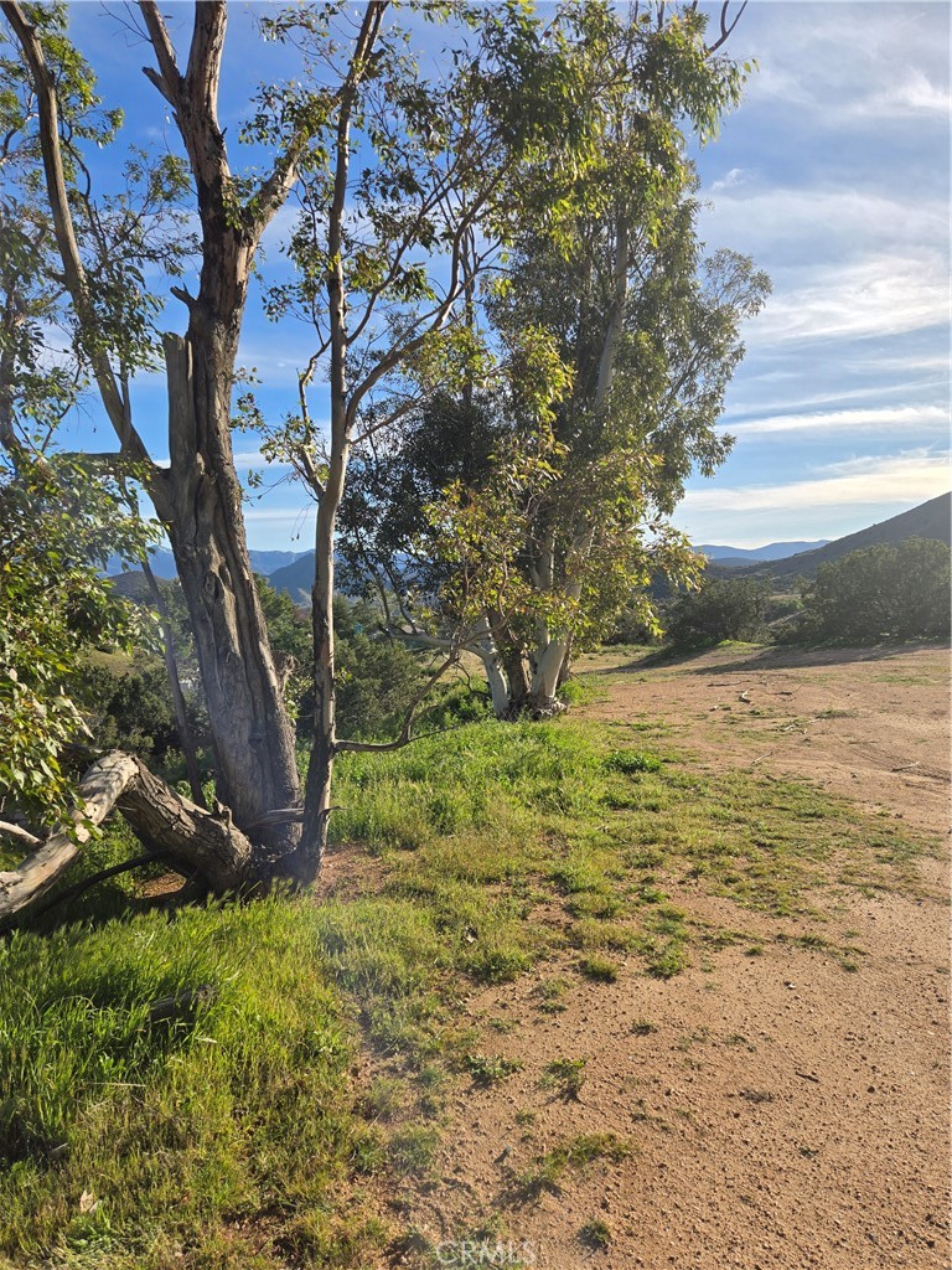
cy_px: 635
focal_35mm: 23
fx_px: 843
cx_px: 476
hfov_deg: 58.9
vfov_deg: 73.9
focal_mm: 5.4
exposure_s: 1/1686
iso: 25
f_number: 1.8
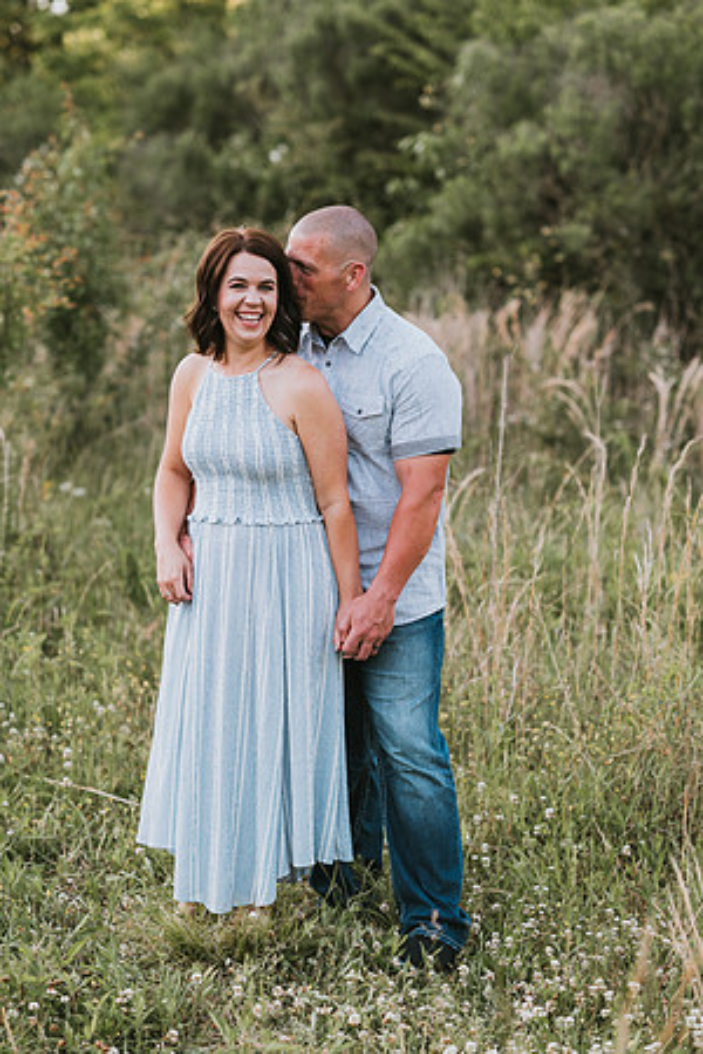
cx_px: 352
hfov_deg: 16.1
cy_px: 527
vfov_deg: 23.9
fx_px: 2490
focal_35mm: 85
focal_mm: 85
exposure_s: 1/320
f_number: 2.5
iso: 200
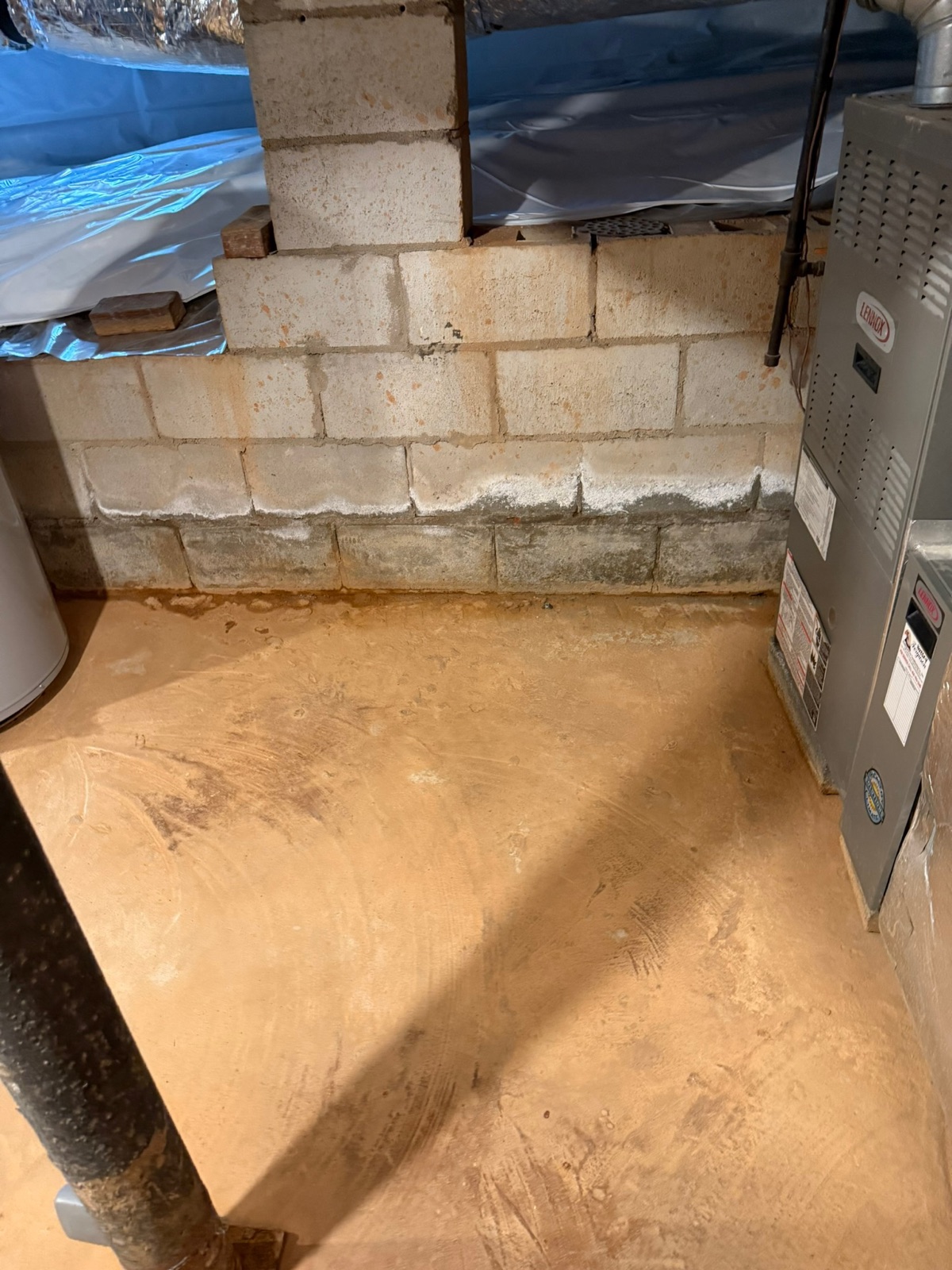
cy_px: 635
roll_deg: +9.1
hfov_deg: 56.8
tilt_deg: -33.9
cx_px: 476
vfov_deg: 71.6
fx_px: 880
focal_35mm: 24
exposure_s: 1/60
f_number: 1.78
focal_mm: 6.76
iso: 640
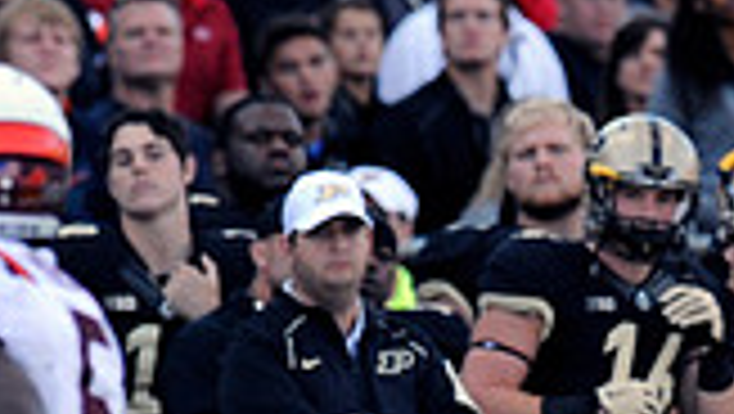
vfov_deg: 0.8
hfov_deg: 1.4
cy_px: 637
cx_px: 680
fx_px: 29004
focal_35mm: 1489
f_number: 5
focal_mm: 400
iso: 1000
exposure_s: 1/1000
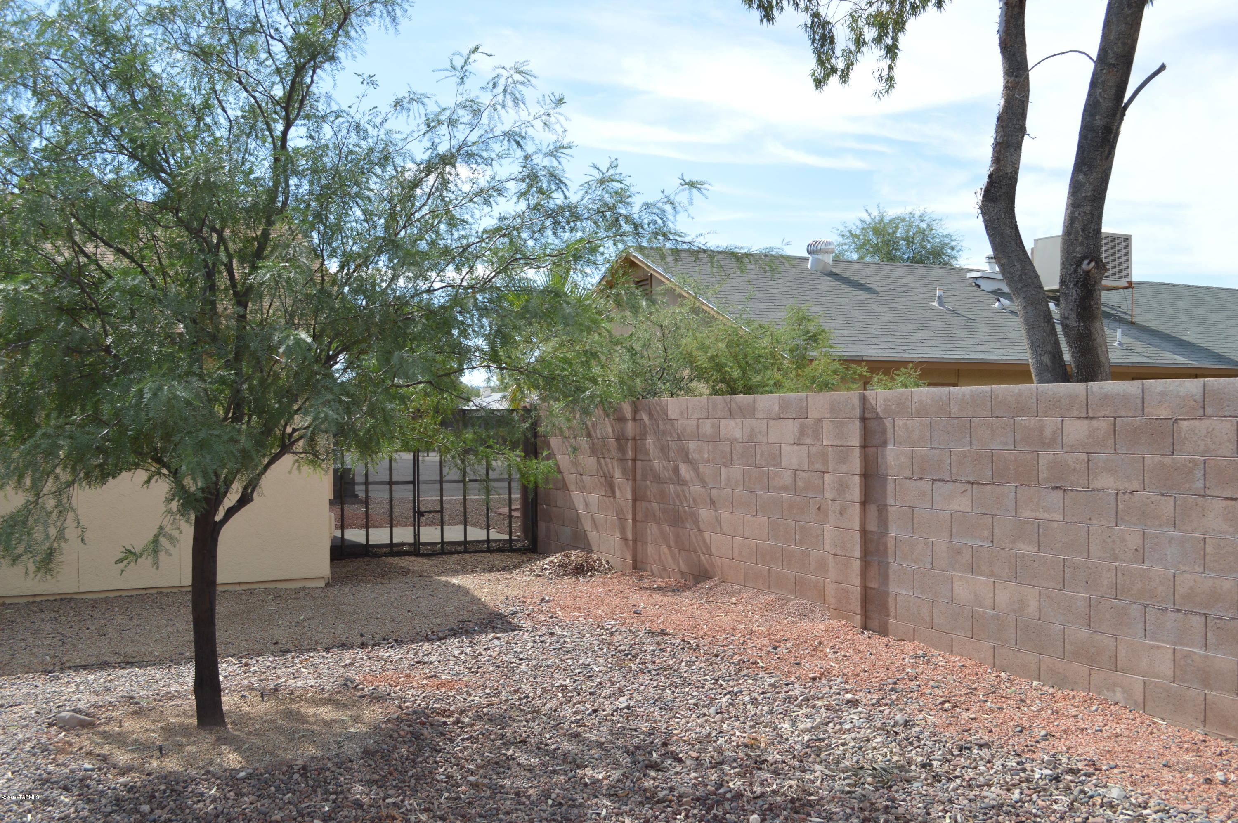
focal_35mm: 33
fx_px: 1134
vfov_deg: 39.9
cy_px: 412
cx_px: 619
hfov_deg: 57.3
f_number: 7.1
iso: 100
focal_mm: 22
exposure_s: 1/200
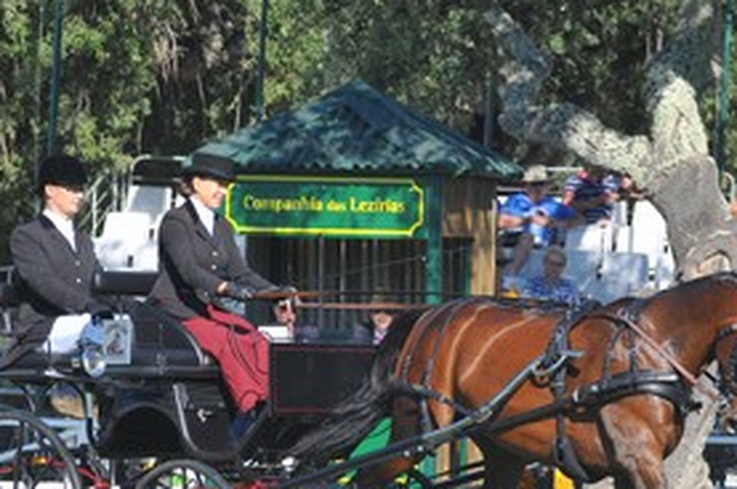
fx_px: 7484
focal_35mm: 366
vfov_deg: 3.7
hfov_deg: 5.6
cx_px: 452
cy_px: 307
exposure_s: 1/800
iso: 400
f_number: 5.6
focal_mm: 150
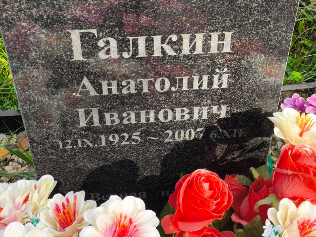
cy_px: 118
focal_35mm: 50
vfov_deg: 29.1
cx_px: 158
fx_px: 457
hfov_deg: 38.2
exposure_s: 1/411
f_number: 1.7
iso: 50
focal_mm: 4.71
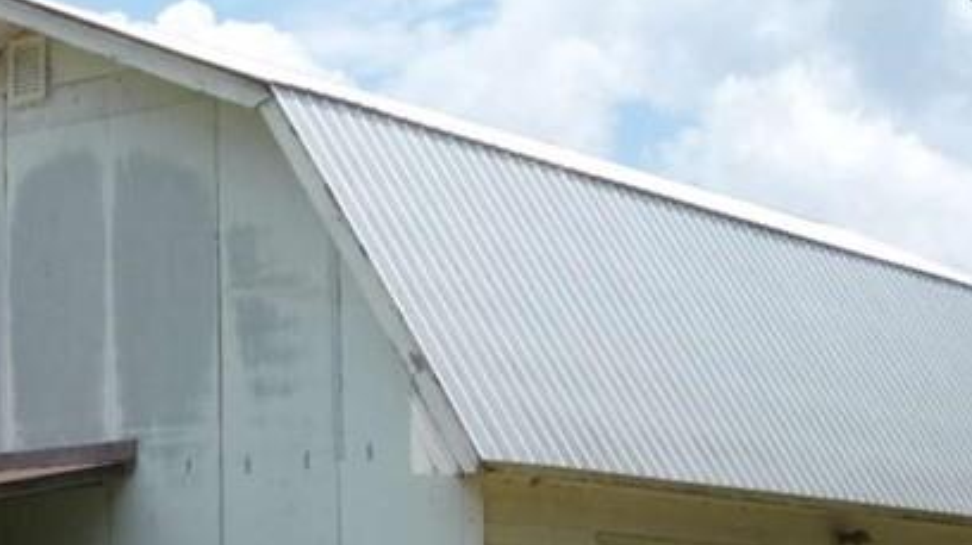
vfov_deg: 11.4
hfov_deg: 20.5
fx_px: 2679
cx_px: 331
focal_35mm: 104
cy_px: 640
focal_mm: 6.7
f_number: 5.6
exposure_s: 1/320
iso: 100
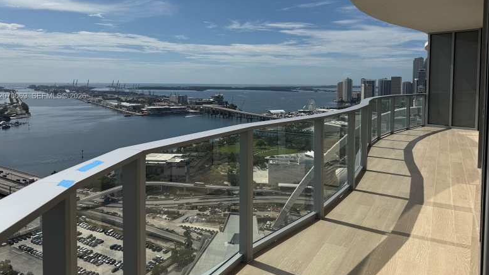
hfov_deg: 69.9
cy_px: 97
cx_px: 240
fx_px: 350
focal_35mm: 27
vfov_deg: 42.4
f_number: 1.78
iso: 80
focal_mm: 6.76
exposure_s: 1/11905
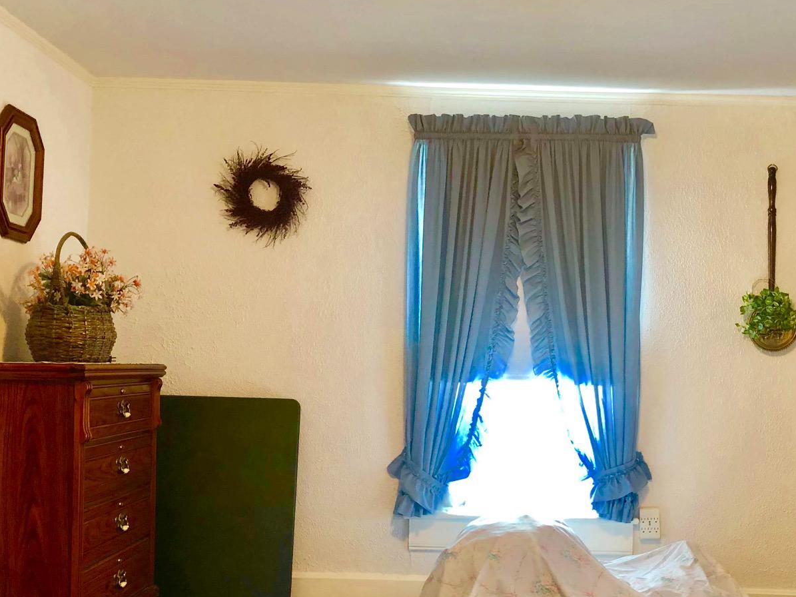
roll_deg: -1.1
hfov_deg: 39.5
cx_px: 478
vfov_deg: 30.2
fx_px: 1104
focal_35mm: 48
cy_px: 358
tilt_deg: +1.1
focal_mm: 3.99
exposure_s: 1/15
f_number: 1.8
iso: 40
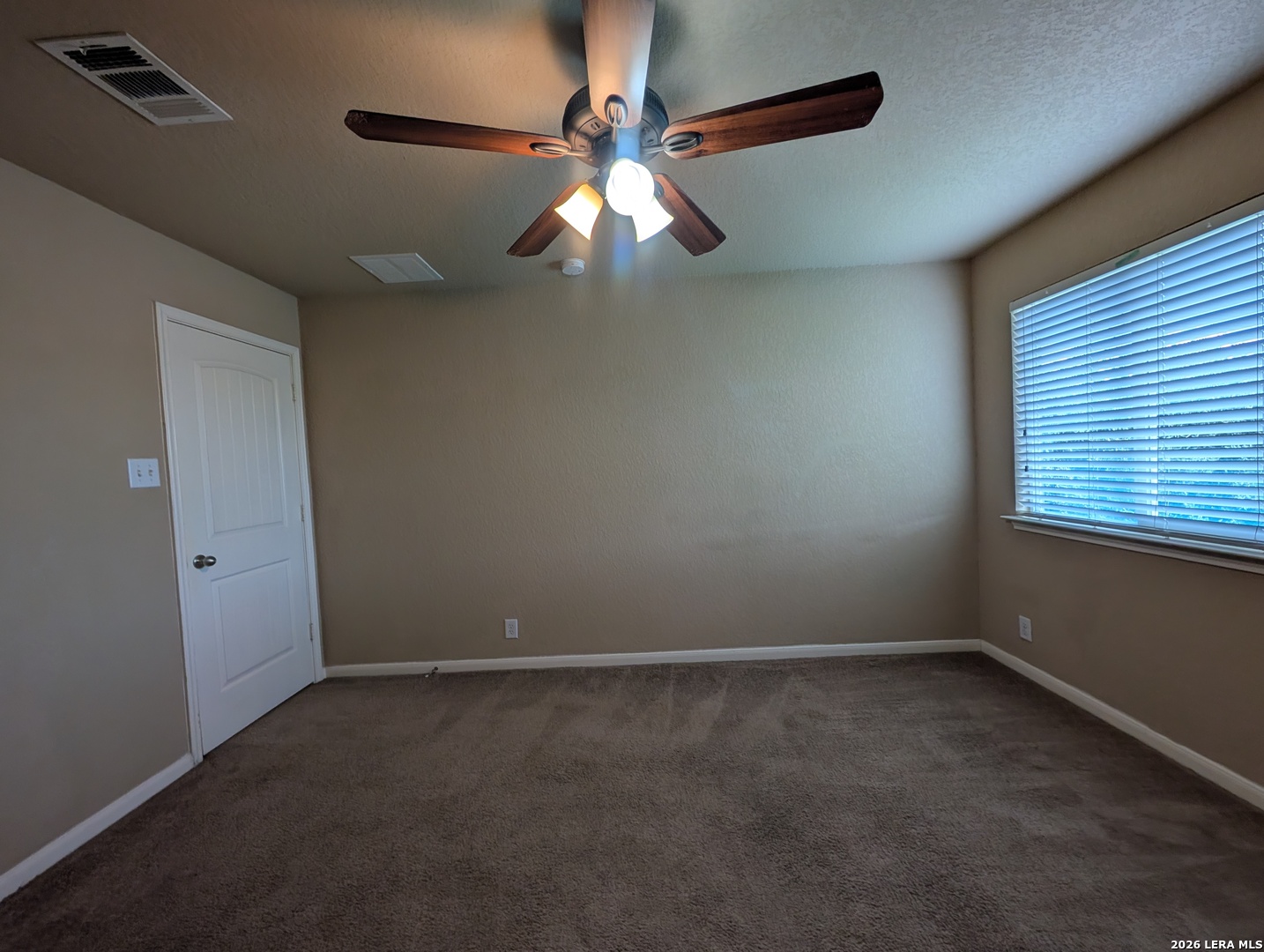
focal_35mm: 12
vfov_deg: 94.7
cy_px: 476
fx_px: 439
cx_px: 632
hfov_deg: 110.5
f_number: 1.7
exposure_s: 1/125
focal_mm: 2.02
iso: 48
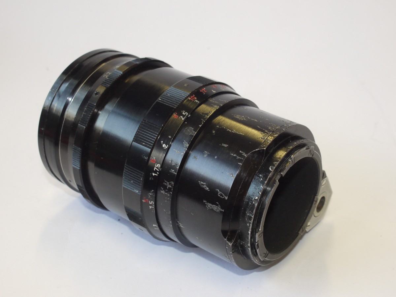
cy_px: 148
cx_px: 198
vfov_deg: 24.4
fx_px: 686
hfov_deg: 32.2
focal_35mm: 60
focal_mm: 30
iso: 800
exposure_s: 1/50
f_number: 10
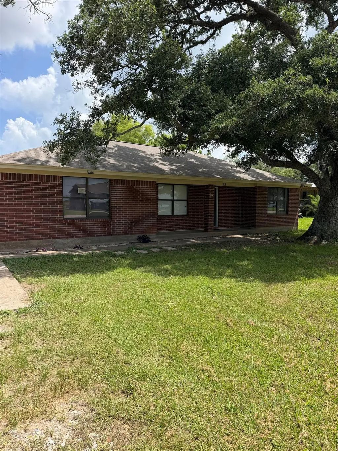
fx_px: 312
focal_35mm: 24
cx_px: 169
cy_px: 226
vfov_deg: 71.6
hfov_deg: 56.8
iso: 80
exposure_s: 1/2907
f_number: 1.78
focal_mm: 6.76
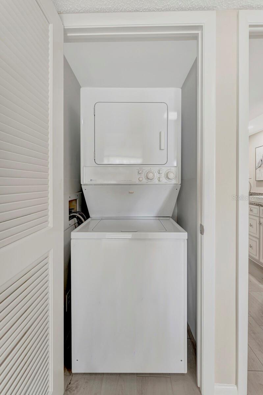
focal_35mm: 14
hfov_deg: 81.2
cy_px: 198
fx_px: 154
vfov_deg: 104.3
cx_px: 132
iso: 200
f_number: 6.3
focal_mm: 14
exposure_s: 1/13
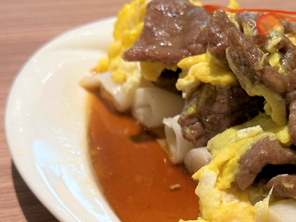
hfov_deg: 19.7
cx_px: 262
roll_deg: -0.9
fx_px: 838
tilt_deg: -32.5
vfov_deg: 15.0
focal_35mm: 98
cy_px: 175
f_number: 1.78
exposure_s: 1/57
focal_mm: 6.86
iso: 80
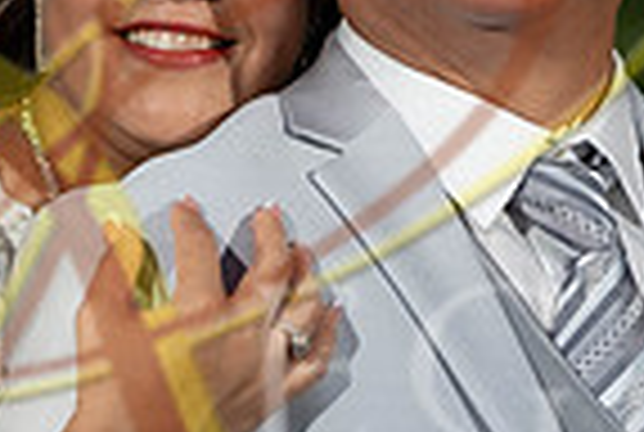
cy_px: 272
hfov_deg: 6.4
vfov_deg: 4.3
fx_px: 5736
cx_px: 446
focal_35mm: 320
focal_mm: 79
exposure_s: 1/4000
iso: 200
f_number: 2.5
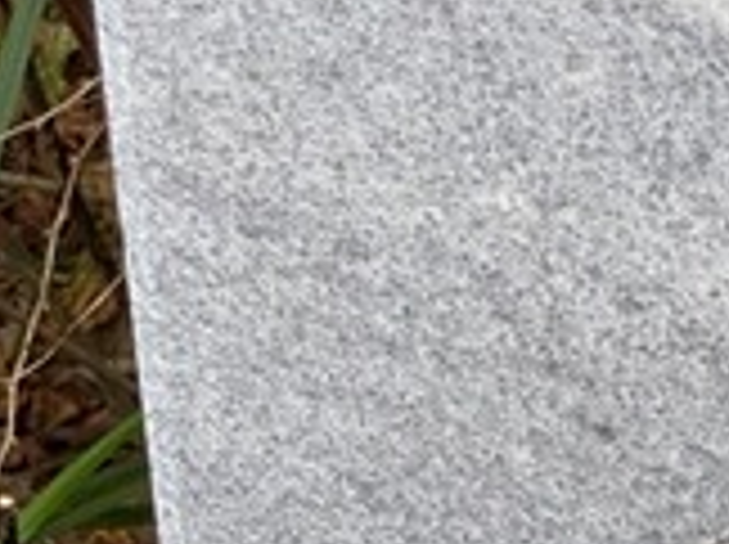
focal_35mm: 257
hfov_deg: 7.4
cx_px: 1566
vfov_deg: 5.6
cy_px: 1313
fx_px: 5404
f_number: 2
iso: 20
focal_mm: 6
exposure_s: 1/304
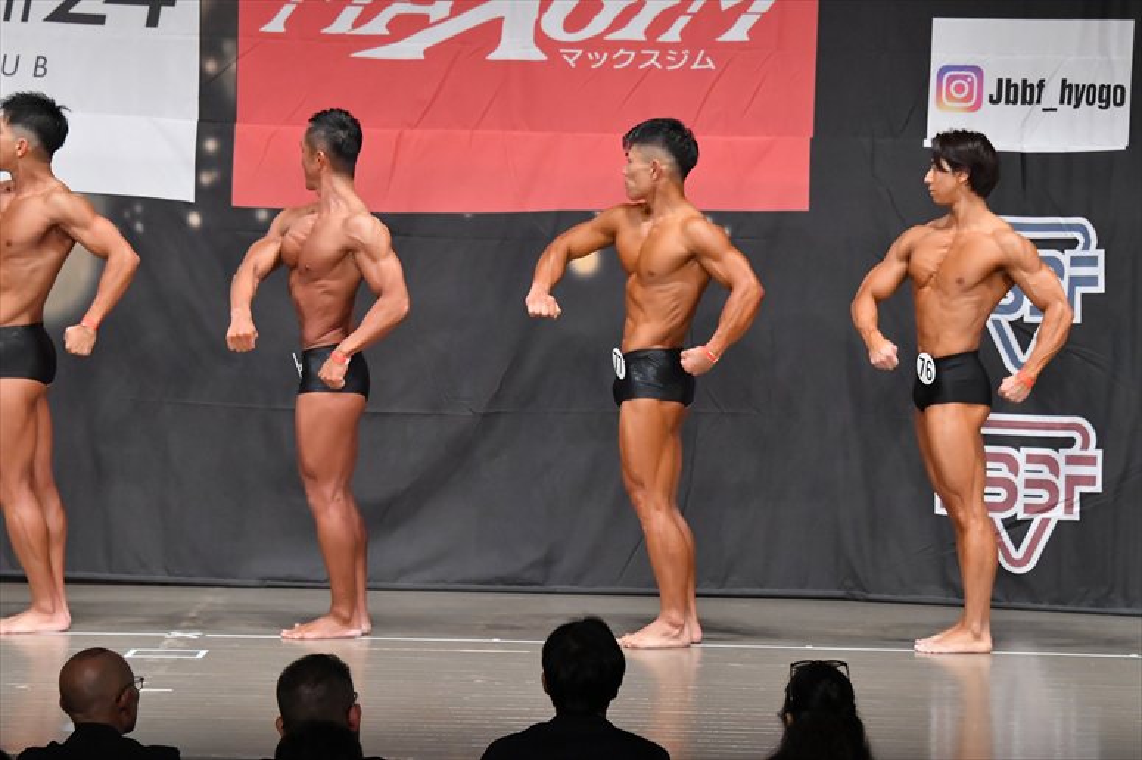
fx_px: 5802
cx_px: 571
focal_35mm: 183
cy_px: 380
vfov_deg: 7.5
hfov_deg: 11.2
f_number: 5.6
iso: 6400
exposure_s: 1/400
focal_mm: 122
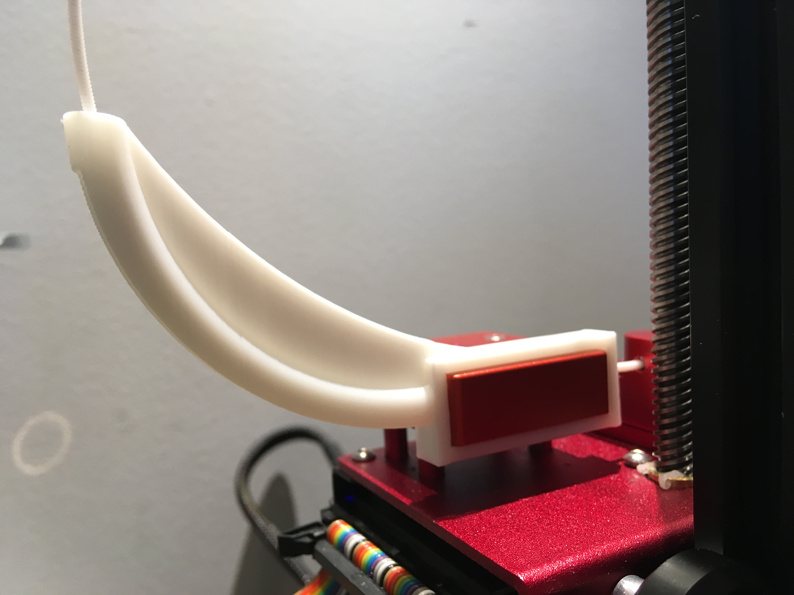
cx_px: 397
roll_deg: +4.1
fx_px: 665
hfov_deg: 61.7
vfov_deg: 48.2
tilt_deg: -4.2
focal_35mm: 29
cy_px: 298
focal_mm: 4.15
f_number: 2.2
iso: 64
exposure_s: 1/30
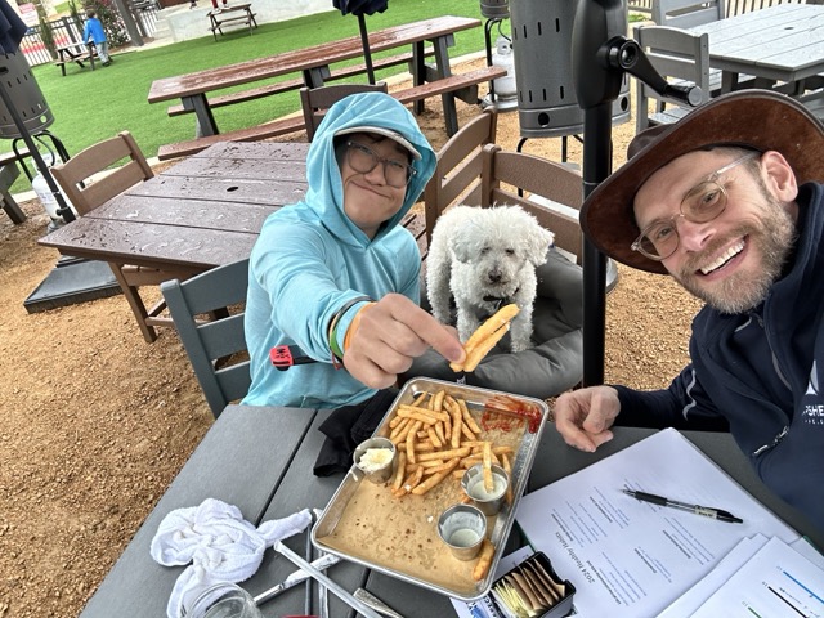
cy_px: 309
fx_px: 547
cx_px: 412
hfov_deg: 73.9
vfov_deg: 58.9
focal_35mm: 23
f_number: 1.9
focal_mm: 2.69
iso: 64
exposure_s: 1/60
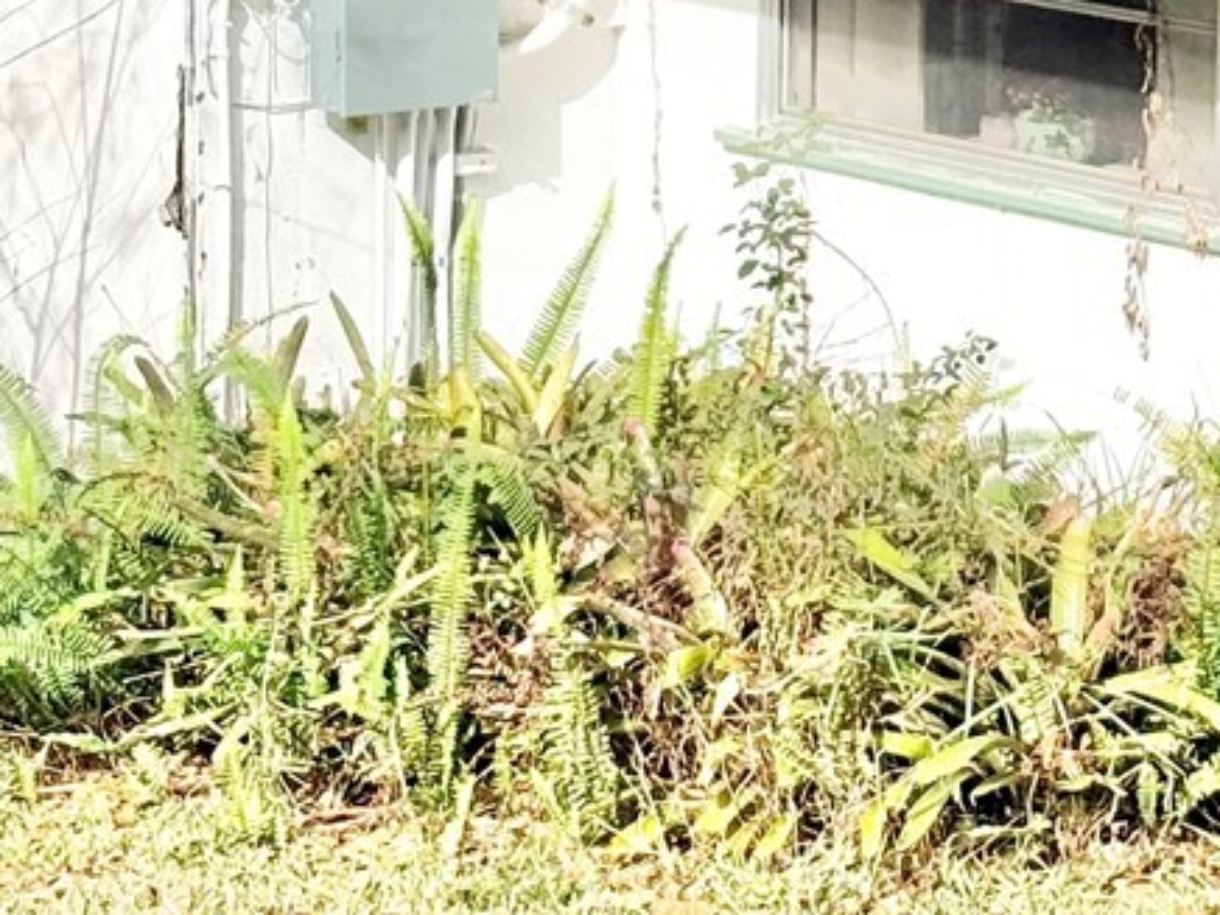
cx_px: 1203
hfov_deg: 11.1
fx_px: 6203
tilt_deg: -5.0
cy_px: -154
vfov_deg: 8.4
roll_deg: -0.7
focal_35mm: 176
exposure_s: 1/3891
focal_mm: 6.76
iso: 64
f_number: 1.78
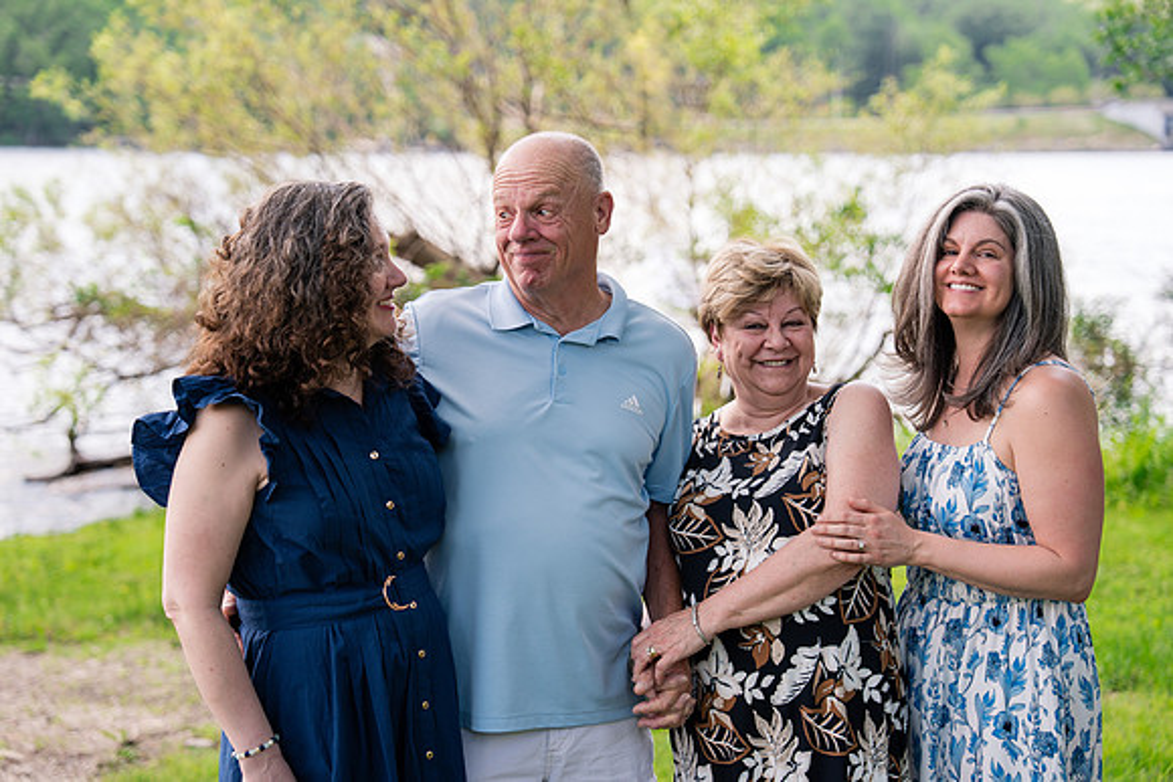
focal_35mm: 64
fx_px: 2101
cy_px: 391
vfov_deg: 21.1
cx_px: 586
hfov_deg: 31.2
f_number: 2.8
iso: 100
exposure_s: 1/250
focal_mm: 62
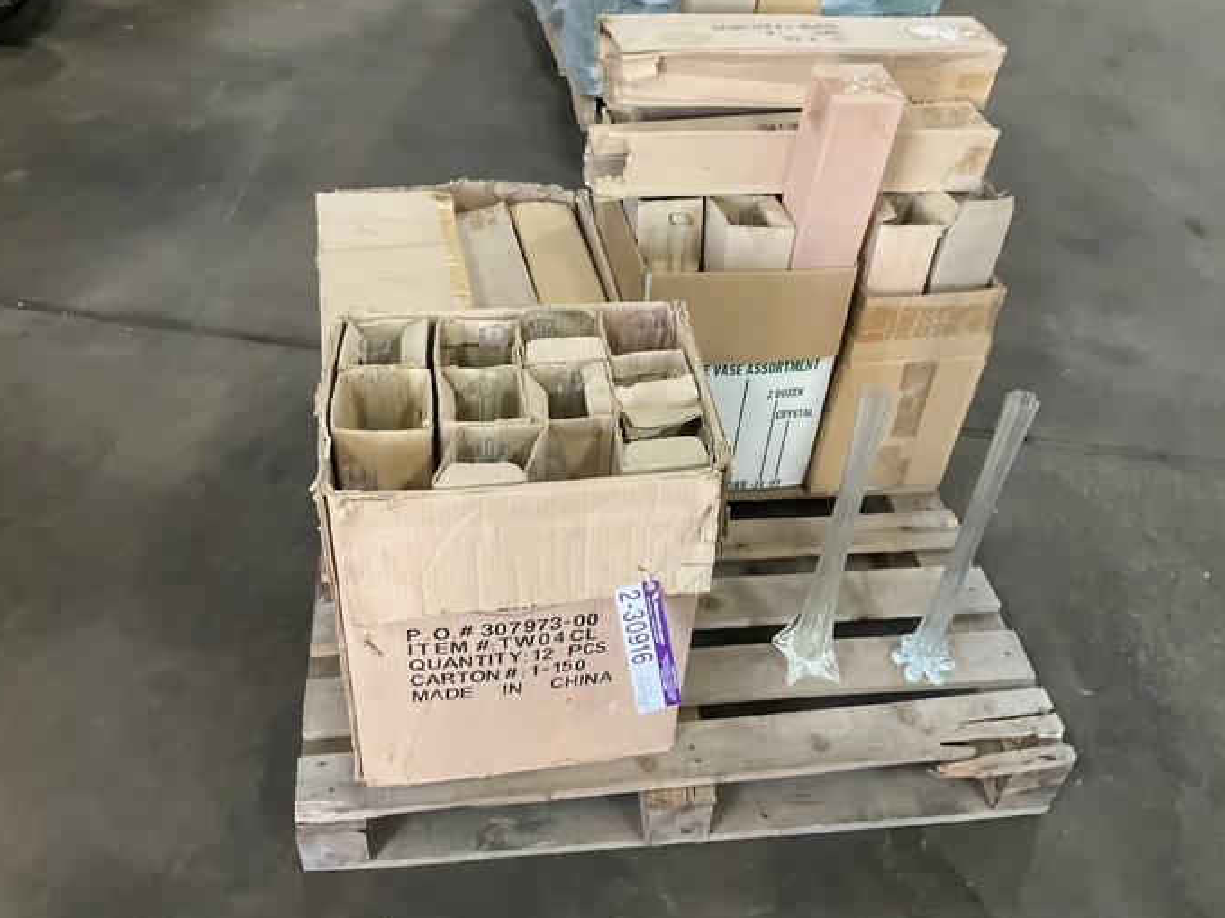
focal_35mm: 32
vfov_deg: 44.1
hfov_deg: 56.8
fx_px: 1132
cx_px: 636
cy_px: 429
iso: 160
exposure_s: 1/60
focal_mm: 3
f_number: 1.8
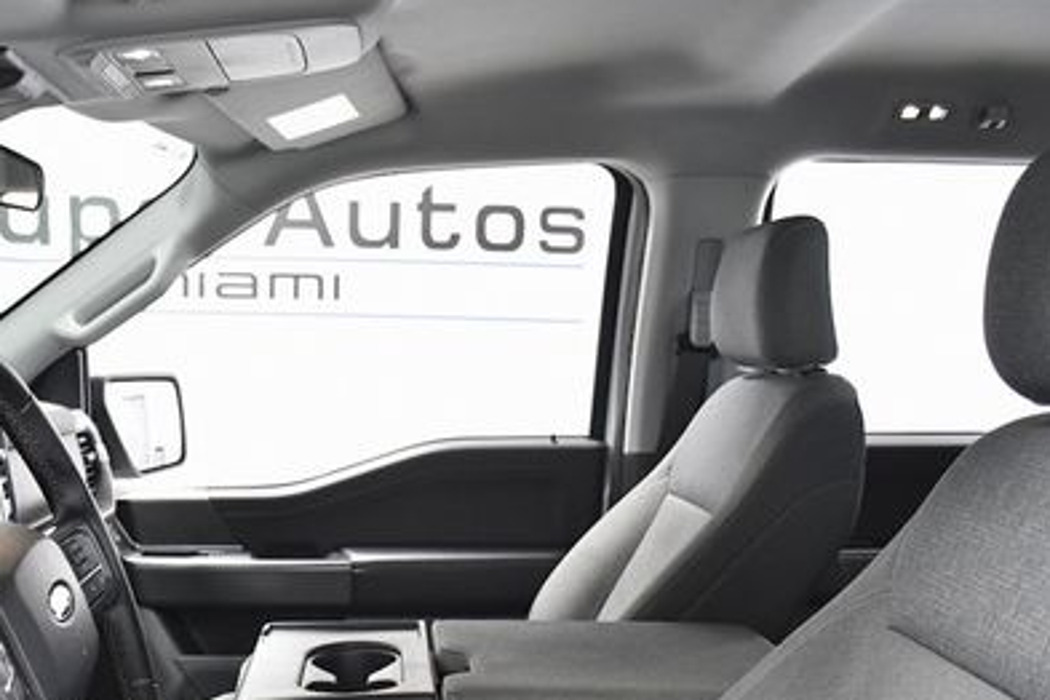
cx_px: 379
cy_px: 541
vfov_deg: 29.9
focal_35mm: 44
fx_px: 1283
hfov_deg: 44.1
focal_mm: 18
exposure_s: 1/160
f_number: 3.5
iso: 2500
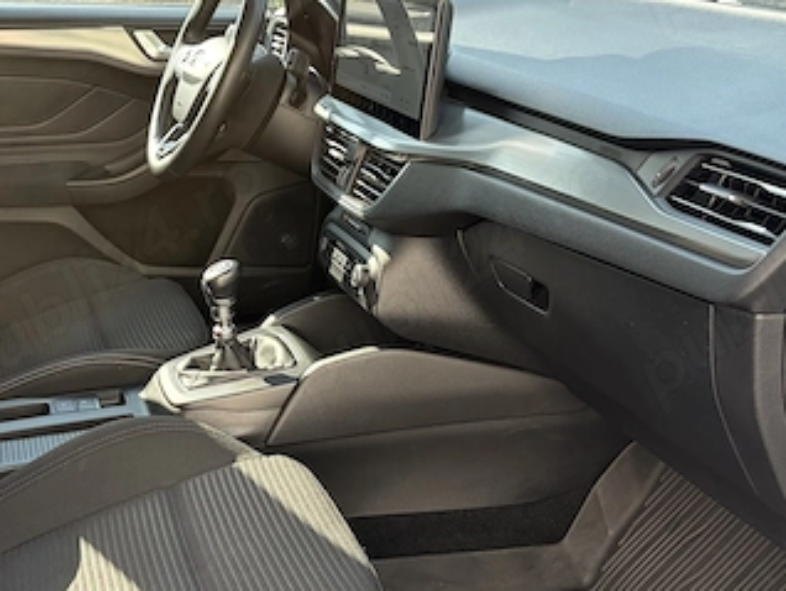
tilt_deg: -19.3
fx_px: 1113
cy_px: 304
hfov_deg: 38.5
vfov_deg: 29.7
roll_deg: +1.2
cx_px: 277
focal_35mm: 49
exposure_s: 1/228
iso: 50
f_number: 1.6
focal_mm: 5.96
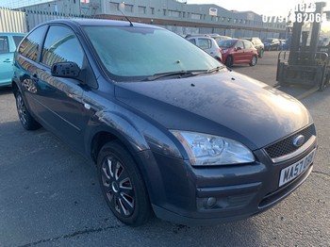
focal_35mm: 26
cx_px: 165
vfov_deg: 53.0
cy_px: 124
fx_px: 248
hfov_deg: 67.3
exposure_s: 1/348
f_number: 1.8
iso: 25
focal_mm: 4.25
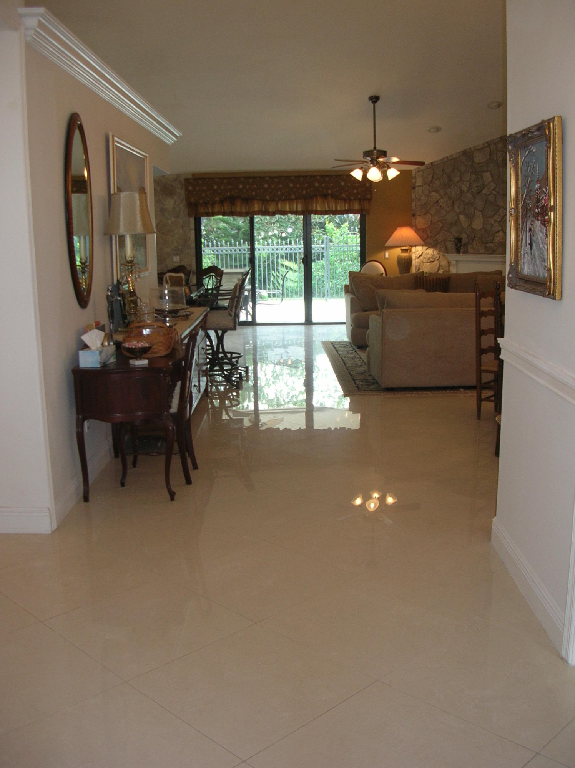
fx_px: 776
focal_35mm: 35
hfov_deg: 40.6
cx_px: 288
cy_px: 384
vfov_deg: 52.7
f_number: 2.8
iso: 72
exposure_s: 1/30
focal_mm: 5.8
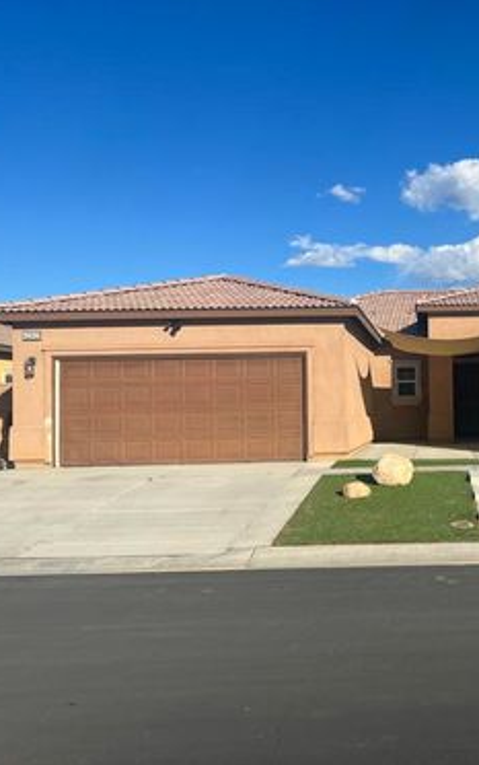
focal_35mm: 37
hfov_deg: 32.4
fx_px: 772
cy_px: 384
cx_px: 452
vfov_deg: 52.7
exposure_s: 1/5882
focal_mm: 5.7
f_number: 1.5
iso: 50
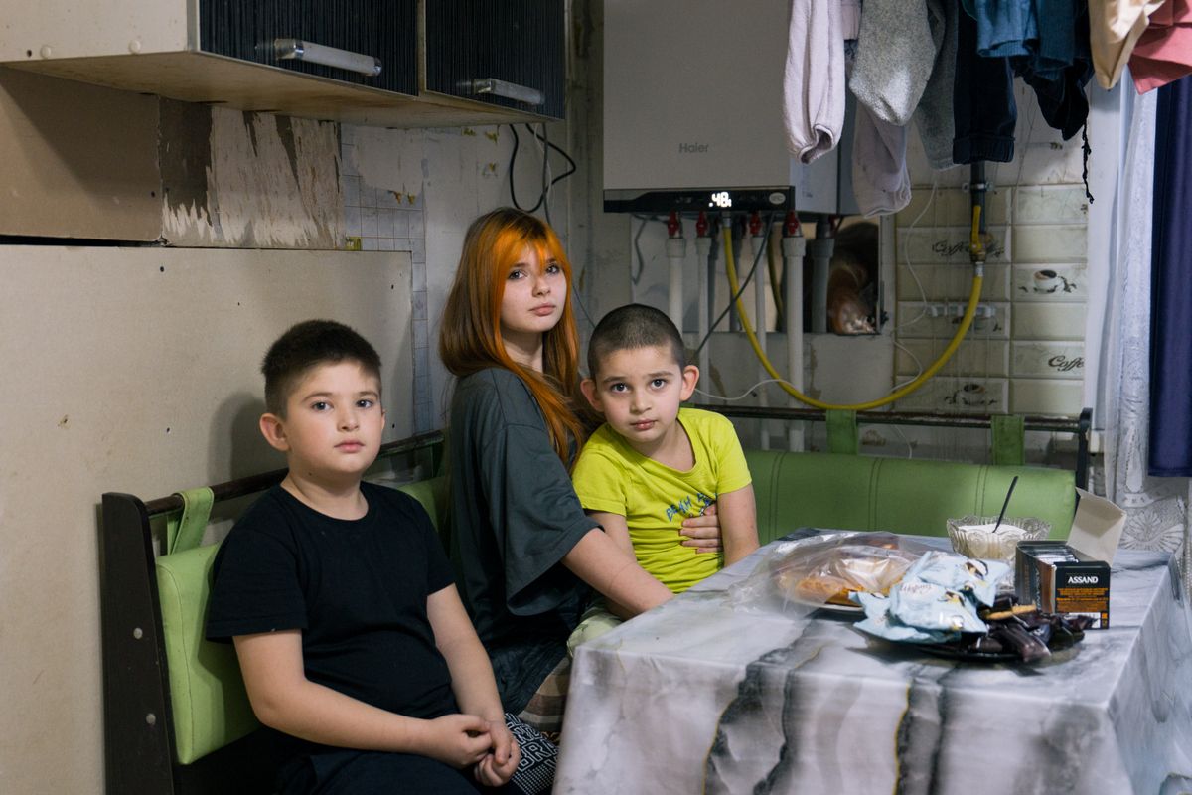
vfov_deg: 29.7
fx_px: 1499
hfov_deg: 43.4
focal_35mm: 45
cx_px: 583
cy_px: 392
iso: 1600
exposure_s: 1/60
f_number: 2.8
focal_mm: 38
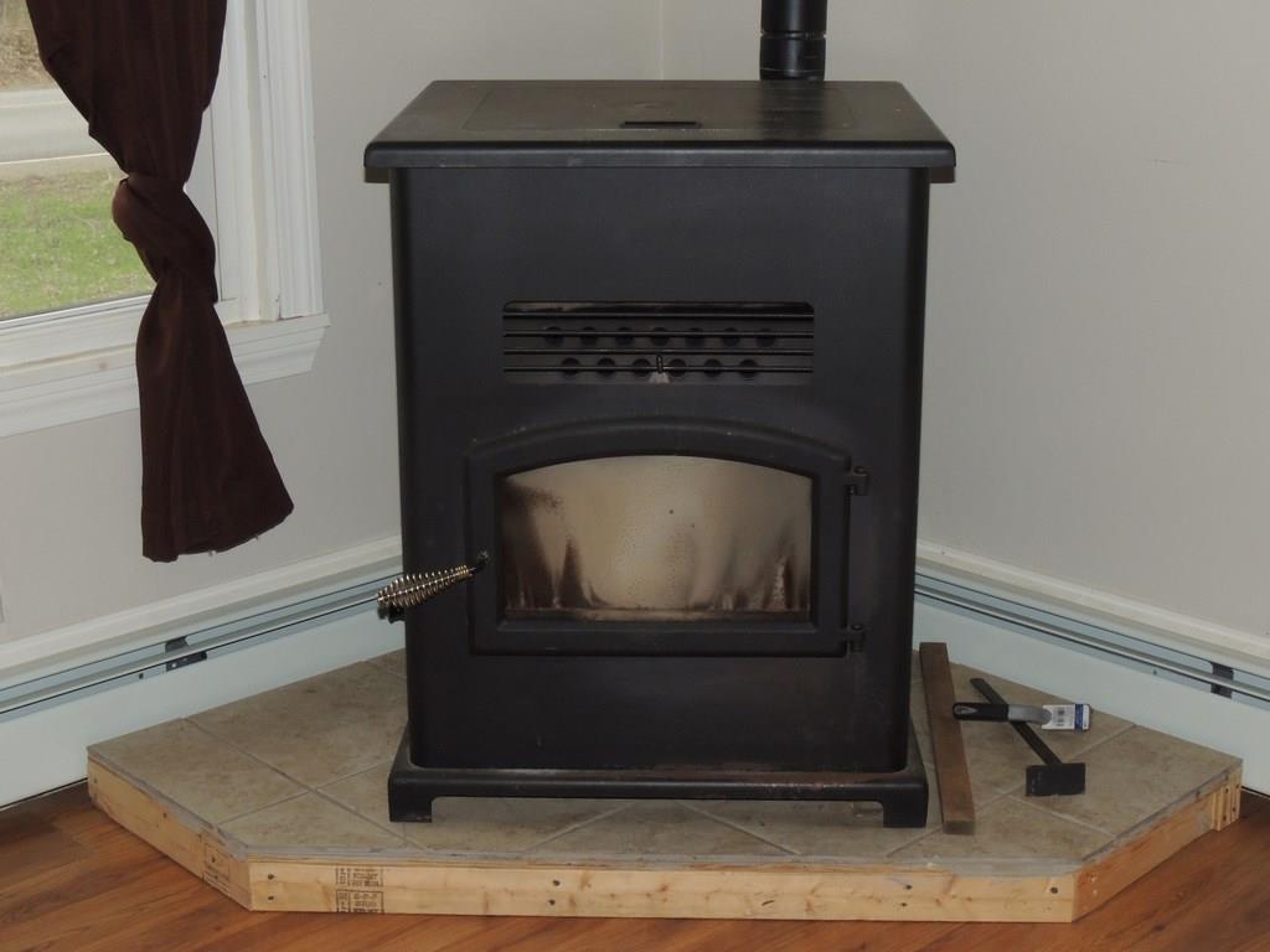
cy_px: 476
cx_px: 635
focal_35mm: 55
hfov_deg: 34.9
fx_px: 2018
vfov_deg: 26.6
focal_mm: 9.8
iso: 360
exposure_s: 1/40
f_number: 8.2
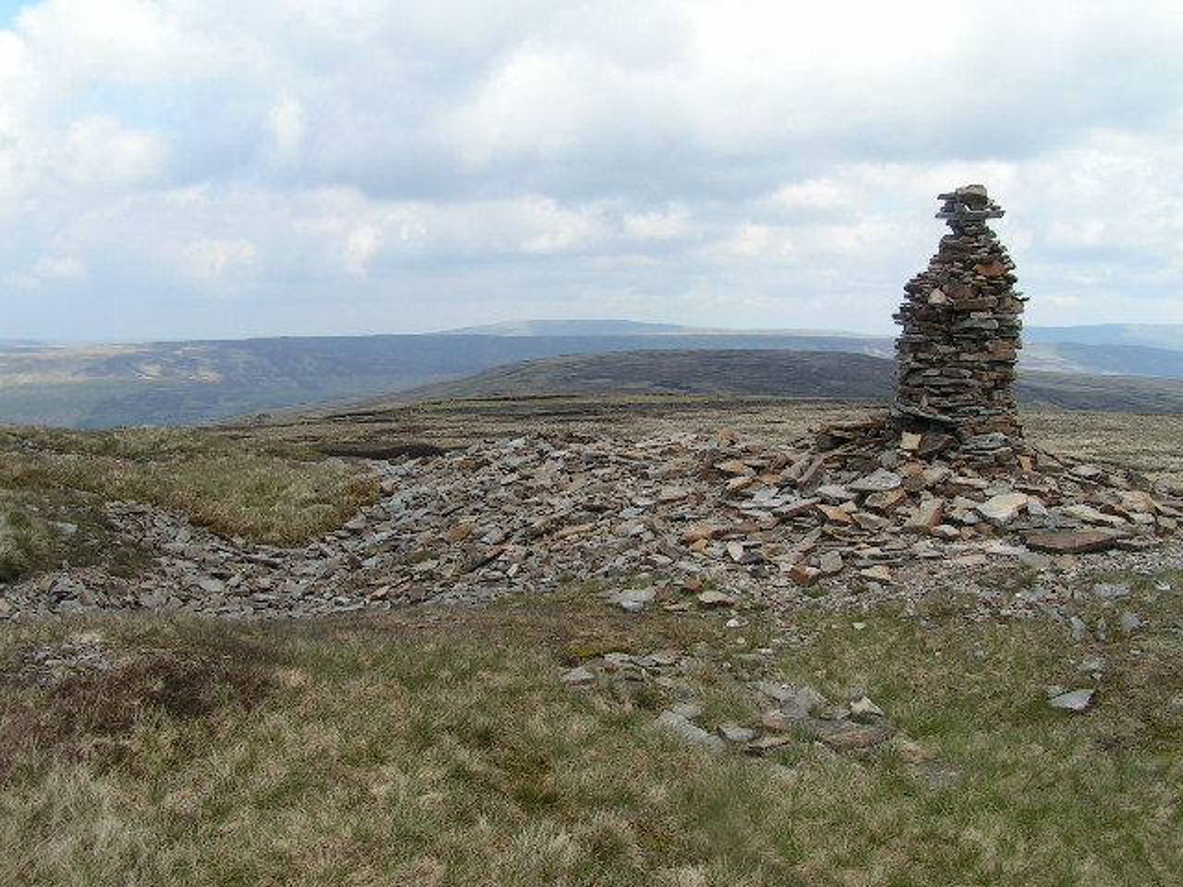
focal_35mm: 38
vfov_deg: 37.7
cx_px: 592
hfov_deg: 49.0
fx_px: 1299
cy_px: 444
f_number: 5.6
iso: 50
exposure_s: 1/200
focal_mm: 5.8
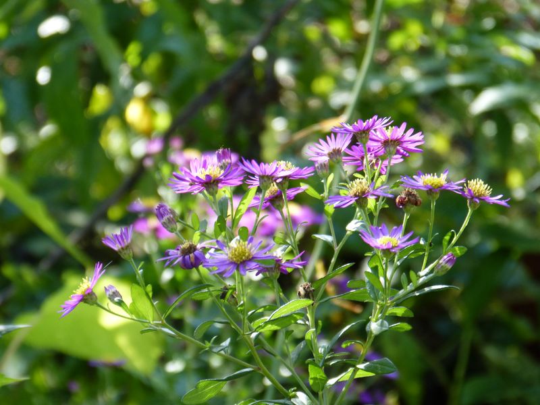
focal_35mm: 224
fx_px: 3494
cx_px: 270
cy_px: 202
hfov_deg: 8.8
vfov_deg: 6.6
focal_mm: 40.4
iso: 200
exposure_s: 1/80
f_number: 3.9
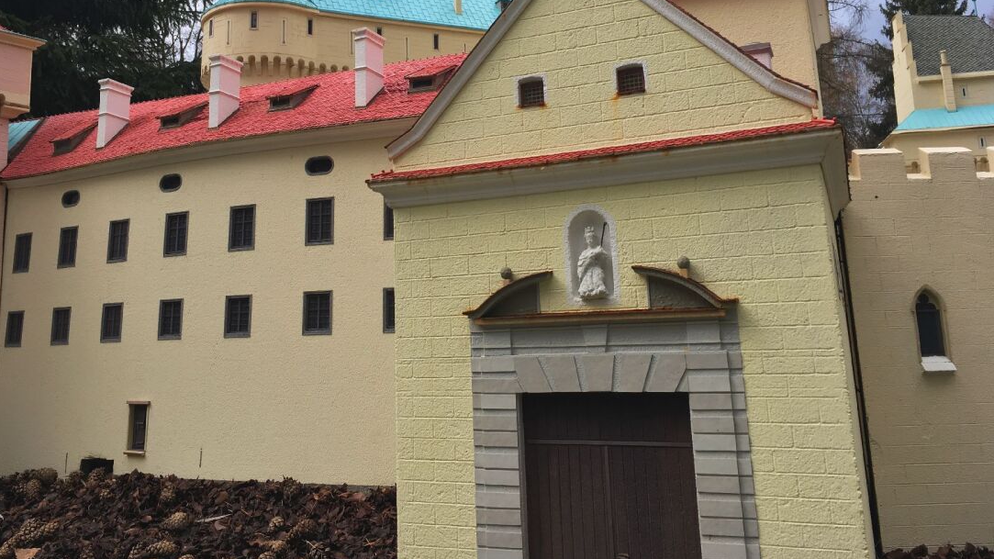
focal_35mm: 35
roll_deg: -0.5
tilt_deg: +13.4
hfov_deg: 56.5
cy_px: 158
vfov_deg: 33.2
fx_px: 922
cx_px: 444
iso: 25
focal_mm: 4.15
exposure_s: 1/297
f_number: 2.2
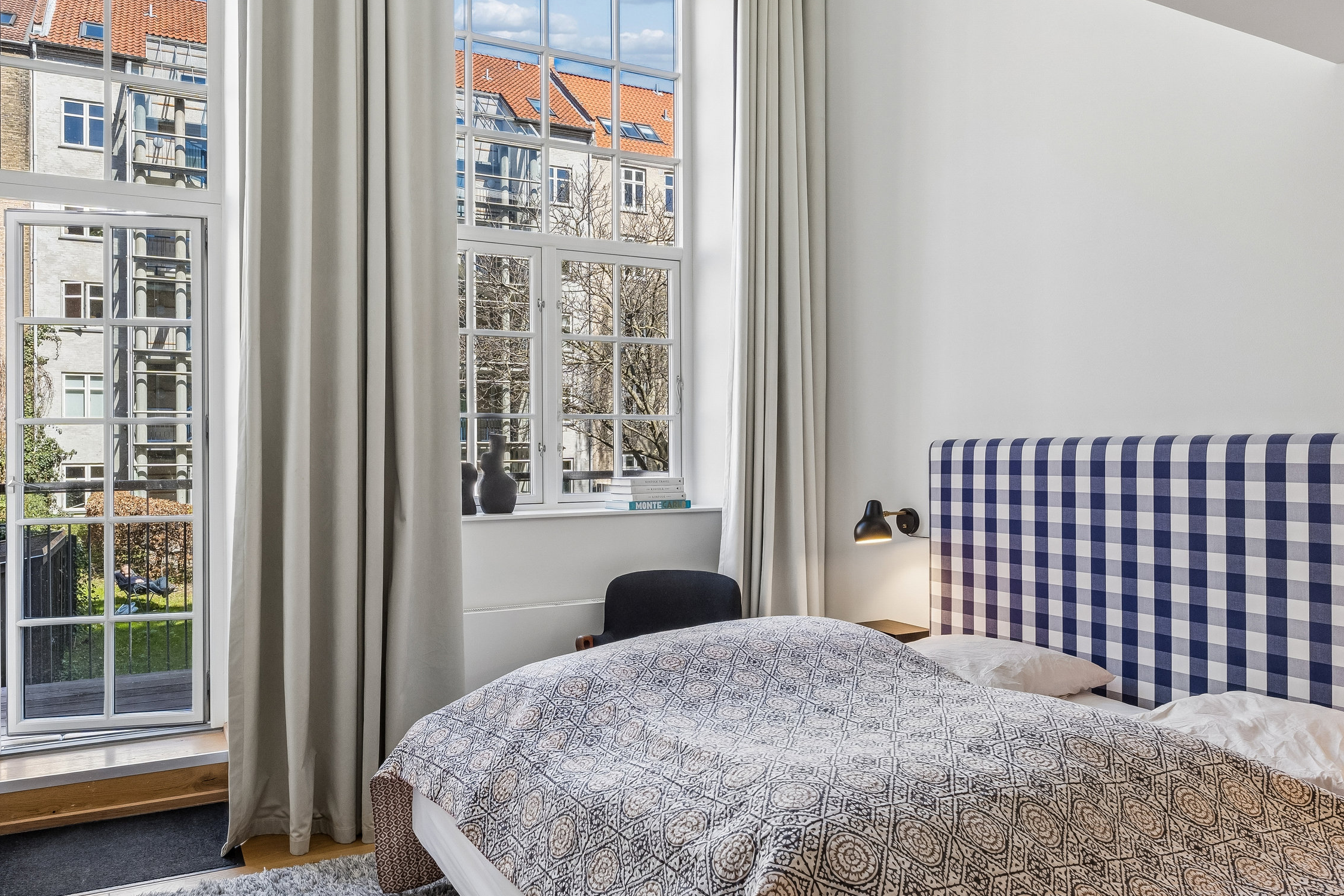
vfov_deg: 52.0
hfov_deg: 72.1
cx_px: 593
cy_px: 446
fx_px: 918
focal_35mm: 25
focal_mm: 12.3
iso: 400
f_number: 7.1
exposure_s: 1/125
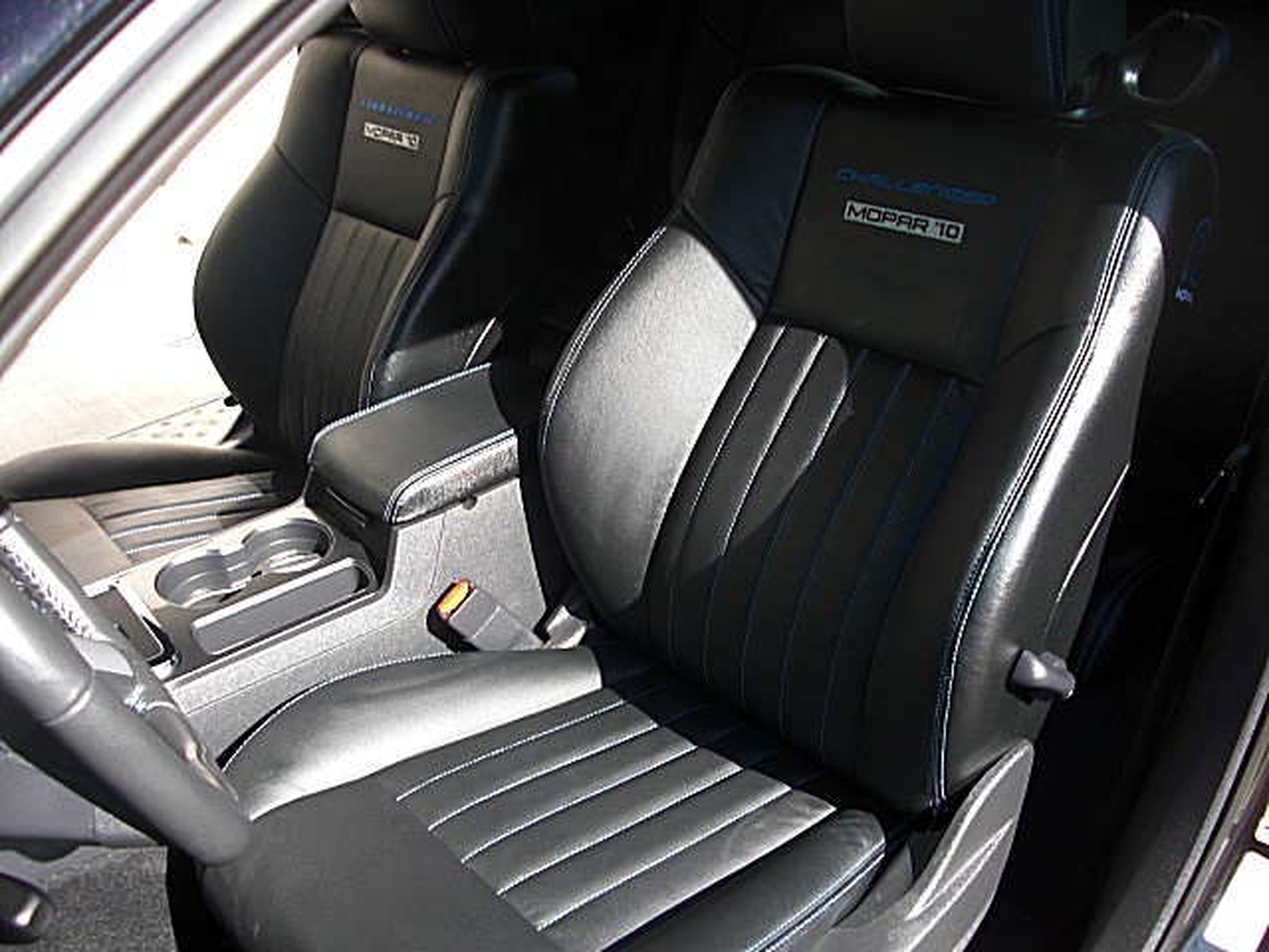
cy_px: 476
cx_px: 634
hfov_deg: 51.4
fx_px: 1320
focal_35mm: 36
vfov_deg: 39.7
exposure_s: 1/125
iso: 50
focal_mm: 6.3
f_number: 2.8
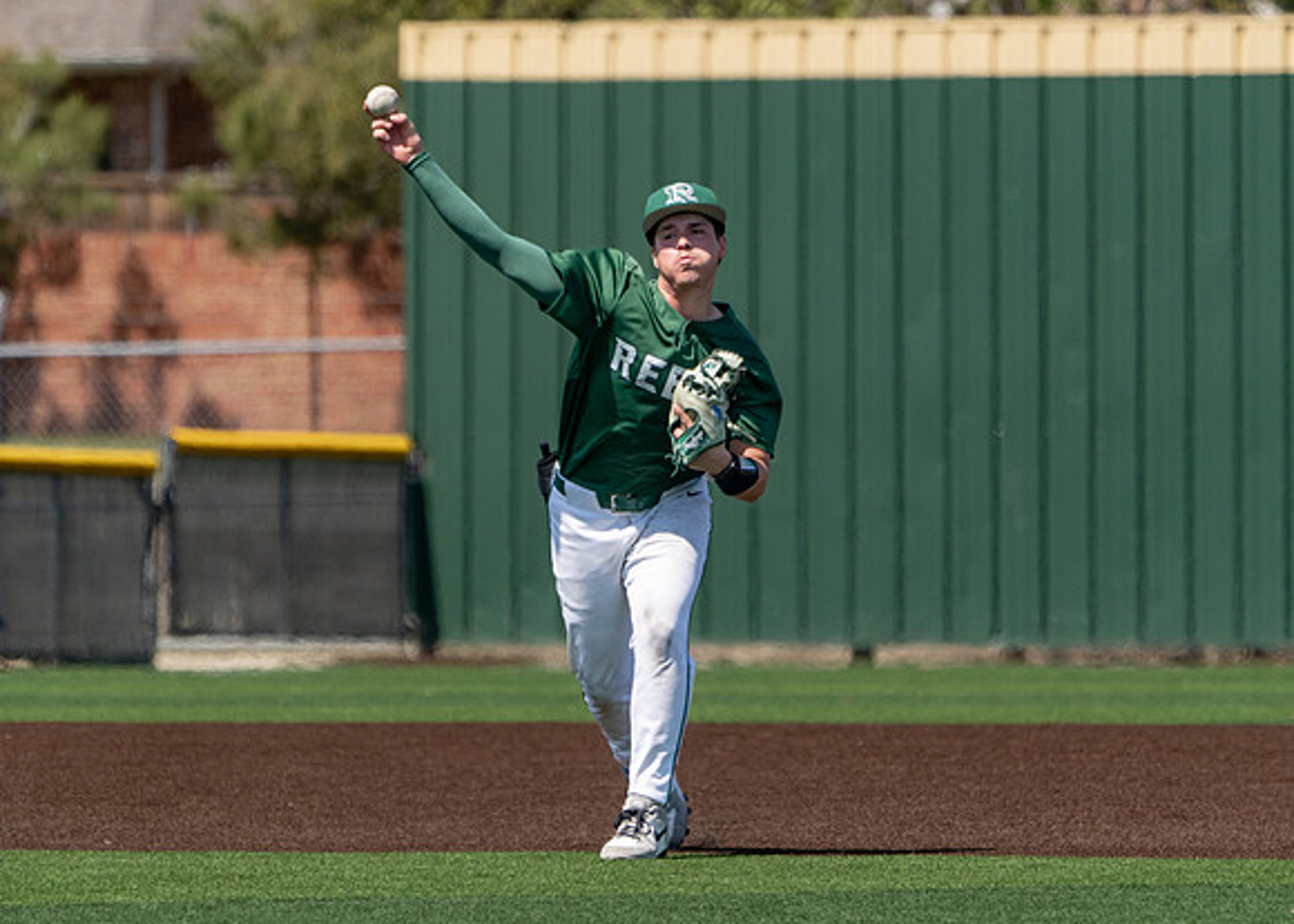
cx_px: 685
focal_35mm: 539
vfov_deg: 2.7
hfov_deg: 3.7
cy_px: 449
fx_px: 19807
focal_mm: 412
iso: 640
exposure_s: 1/2000
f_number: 8
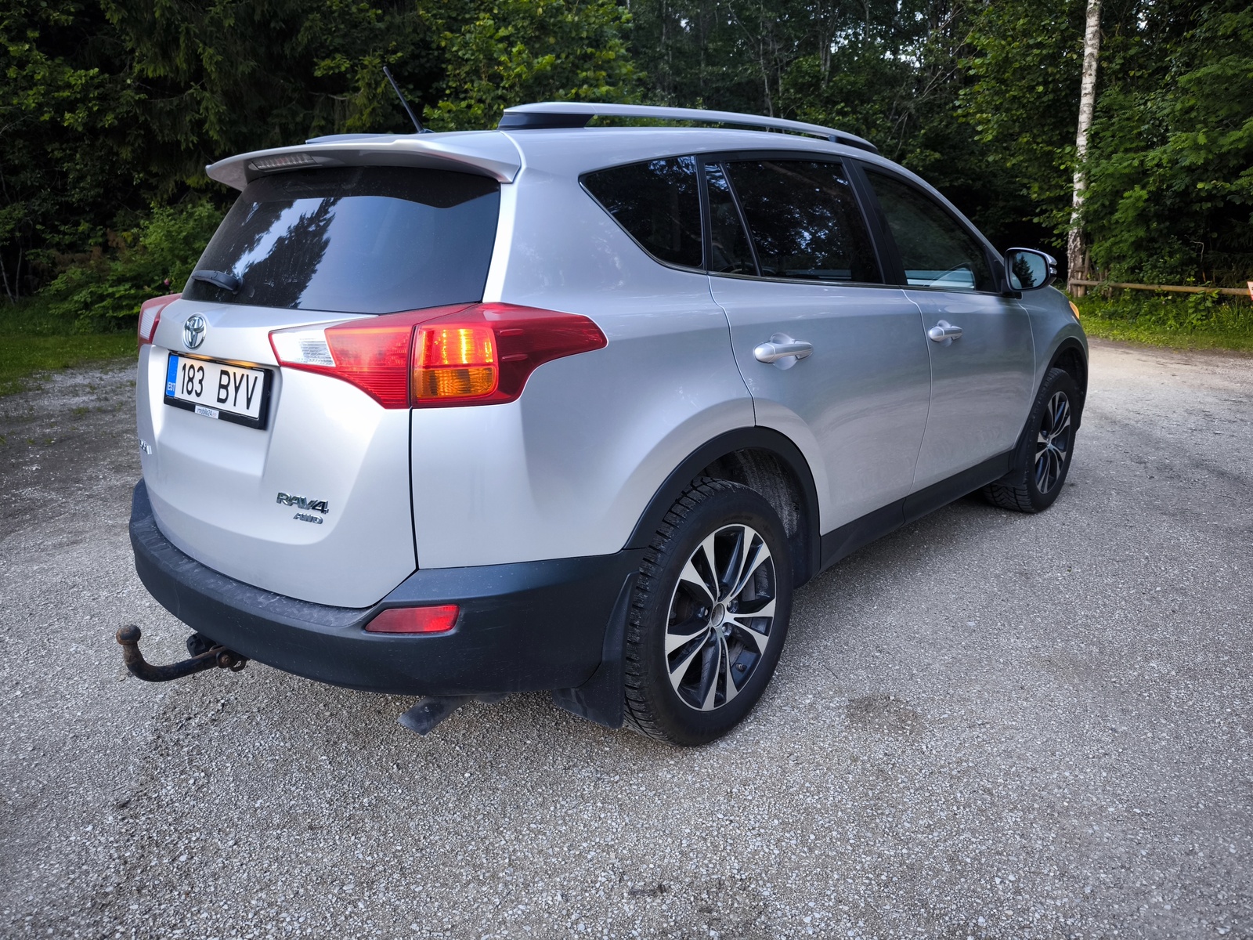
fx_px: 869
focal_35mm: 24
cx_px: 626
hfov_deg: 71.6
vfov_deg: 56.8
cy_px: 470
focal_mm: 6.92
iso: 160
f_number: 1.9
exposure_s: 1/50
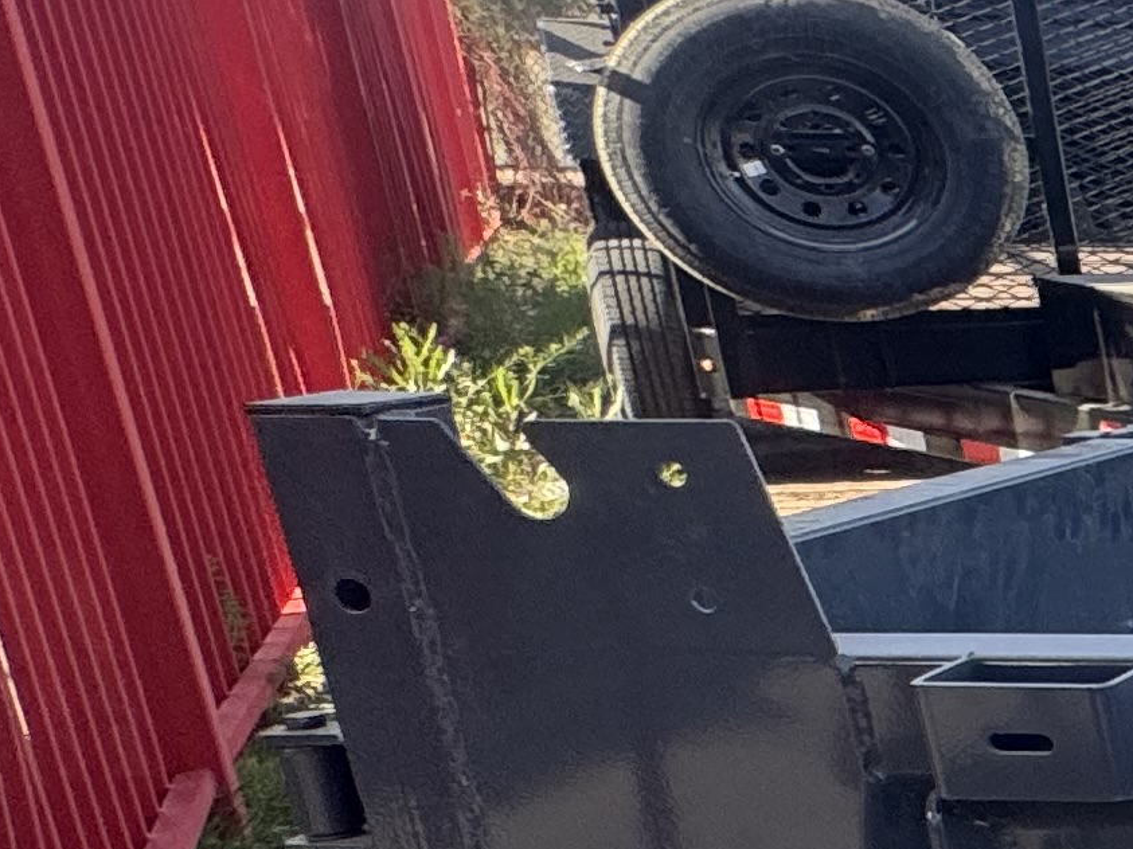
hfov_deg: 15.9
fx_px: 2193
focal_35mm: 67
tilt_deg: -17.0
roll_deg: -3.1
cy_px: 783
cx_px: 2619
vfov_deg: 21.4
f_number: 2.2
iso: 40
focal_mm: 2.22
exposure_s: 1/381
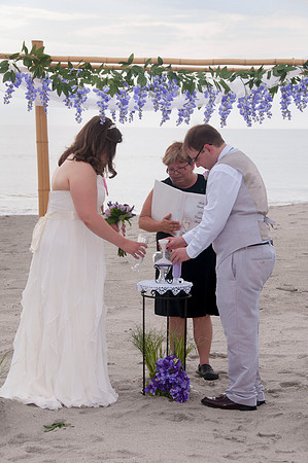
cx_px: 154
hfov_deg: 14.7
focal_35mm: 93
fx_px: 1196
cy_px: 232
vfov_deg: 21.9
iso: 100
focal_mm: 62
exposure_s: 1/250
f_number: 9
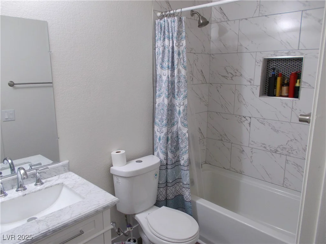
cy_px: 122
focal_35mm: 26
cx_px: 163
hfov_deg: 67.3
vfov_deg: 53.1
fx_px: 245
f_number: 3.2
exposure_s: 1/25
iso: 100
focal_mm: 4.6
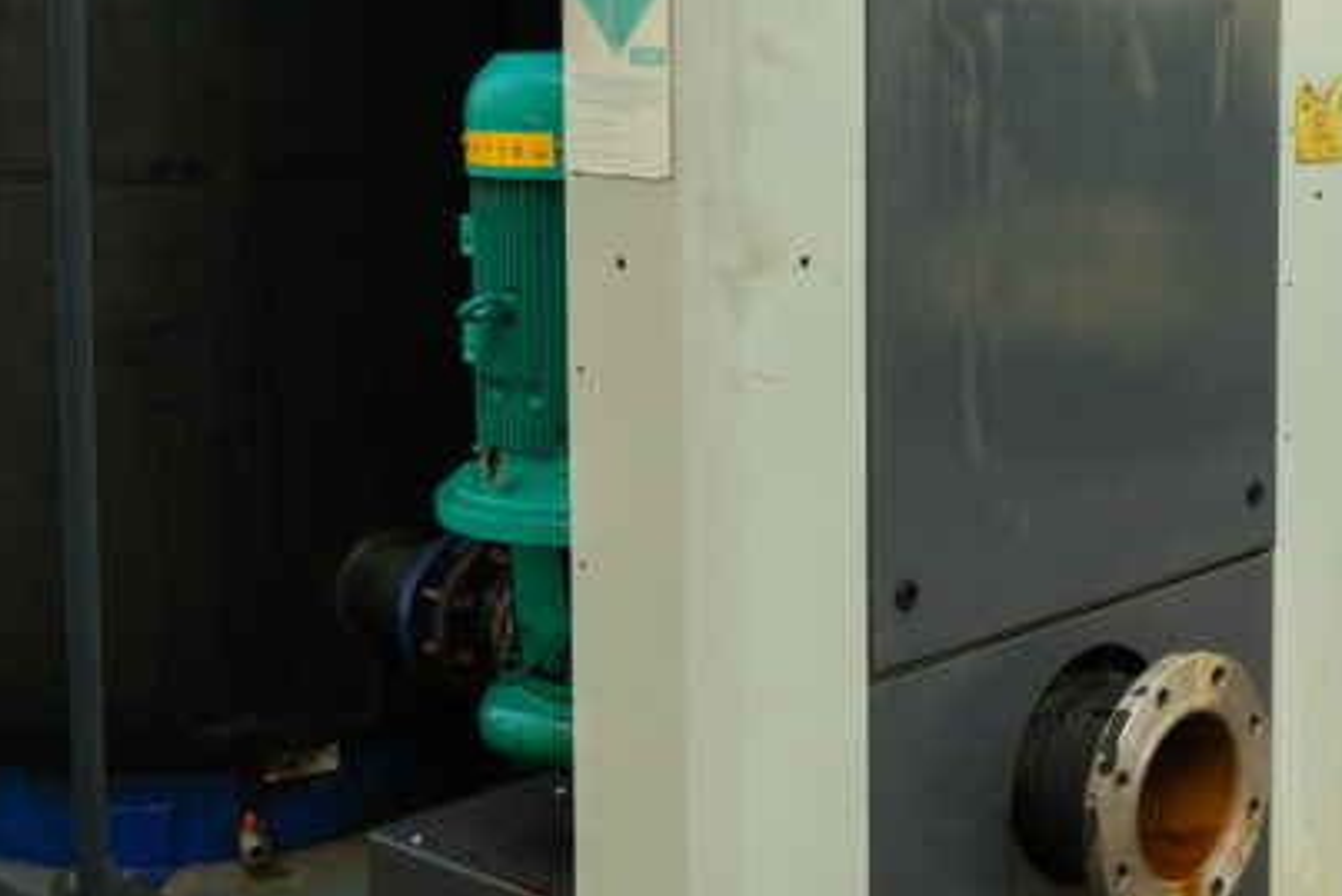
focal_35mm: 61
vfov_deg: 22.0
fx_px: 2275
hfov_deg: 31.6
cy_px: 198
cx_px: 1162
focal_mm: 24
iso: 1000
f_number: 4
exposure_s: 1/320
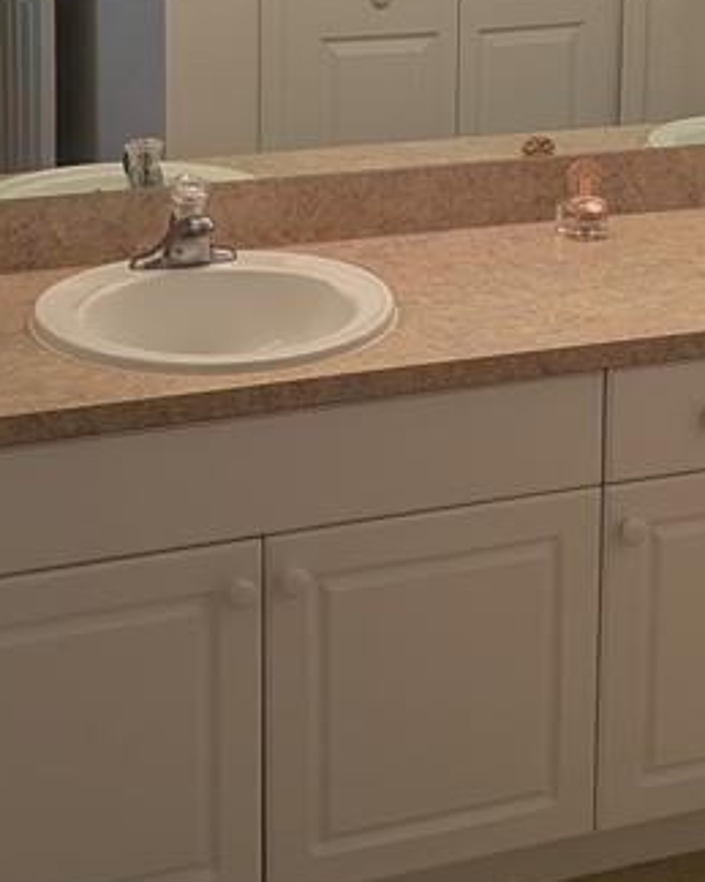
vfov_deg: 24.8
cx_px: 445
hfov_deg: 20.6
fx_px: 1931
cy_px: 46
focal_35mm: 74
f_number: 1.85
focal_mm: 6.81
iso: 57
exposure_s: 1/120
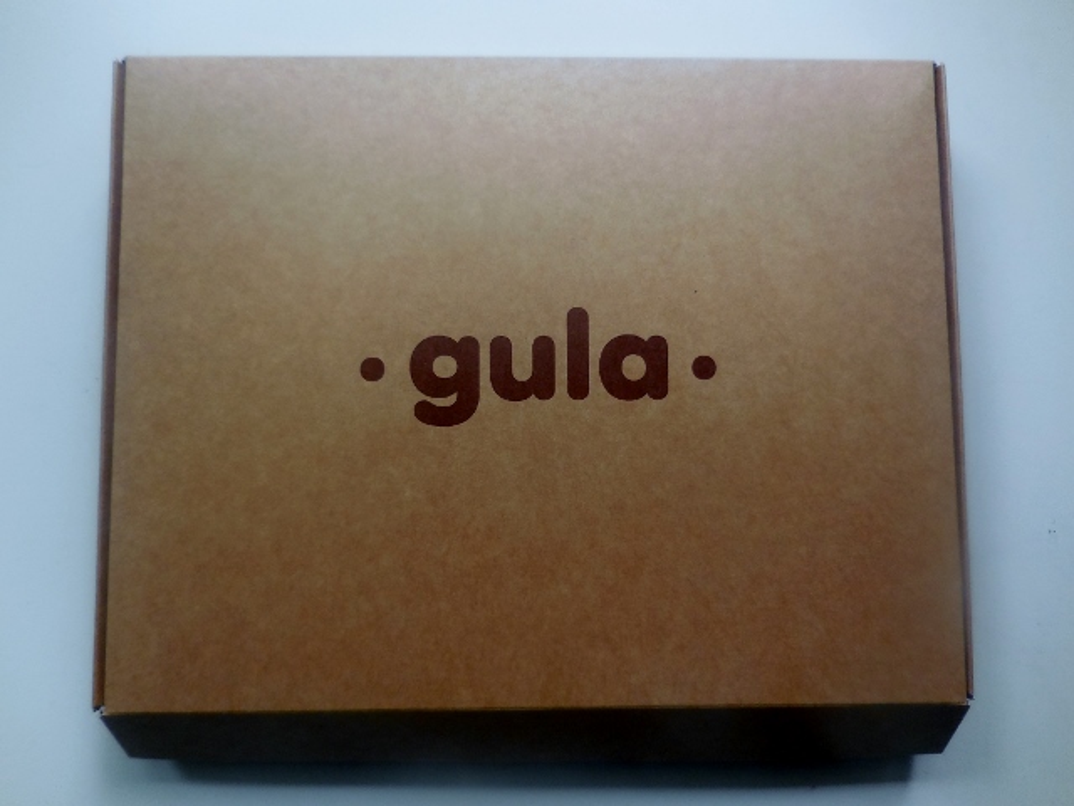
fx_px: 776
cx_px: 537
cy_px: 403
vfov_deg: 54.9
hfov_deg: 69.4
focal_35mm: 25
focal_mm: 4.5
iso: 125
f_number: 3.3
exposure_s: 1/40
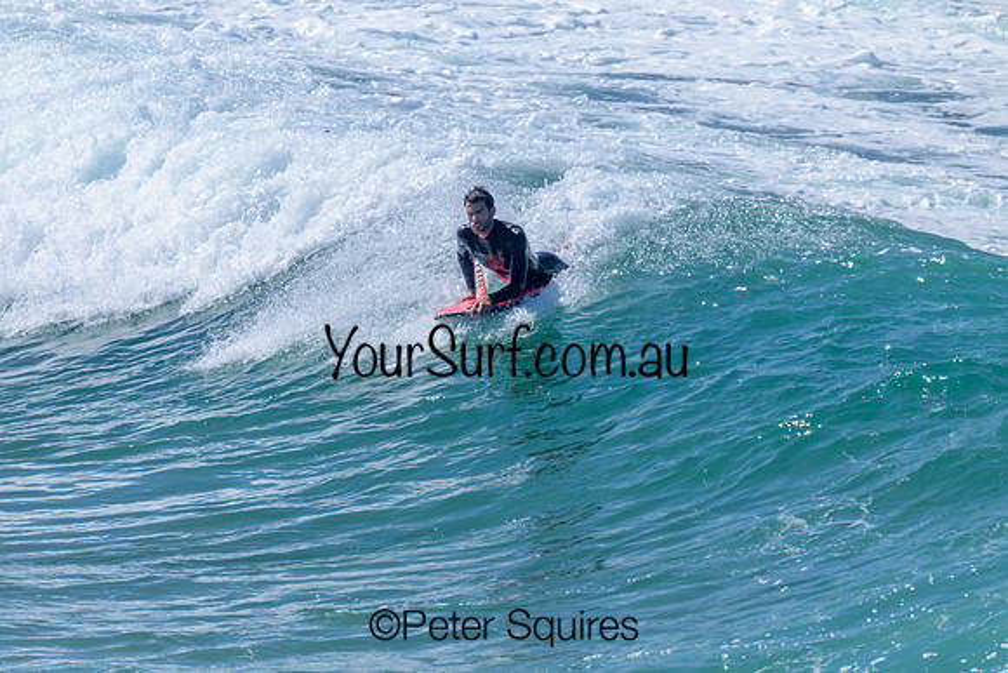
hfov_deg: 1.9
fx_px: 30787
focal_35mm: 1099
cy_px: 462
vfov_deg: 1.3
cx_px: 315
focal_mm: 800
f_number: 11
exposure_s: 1/2000
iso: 500
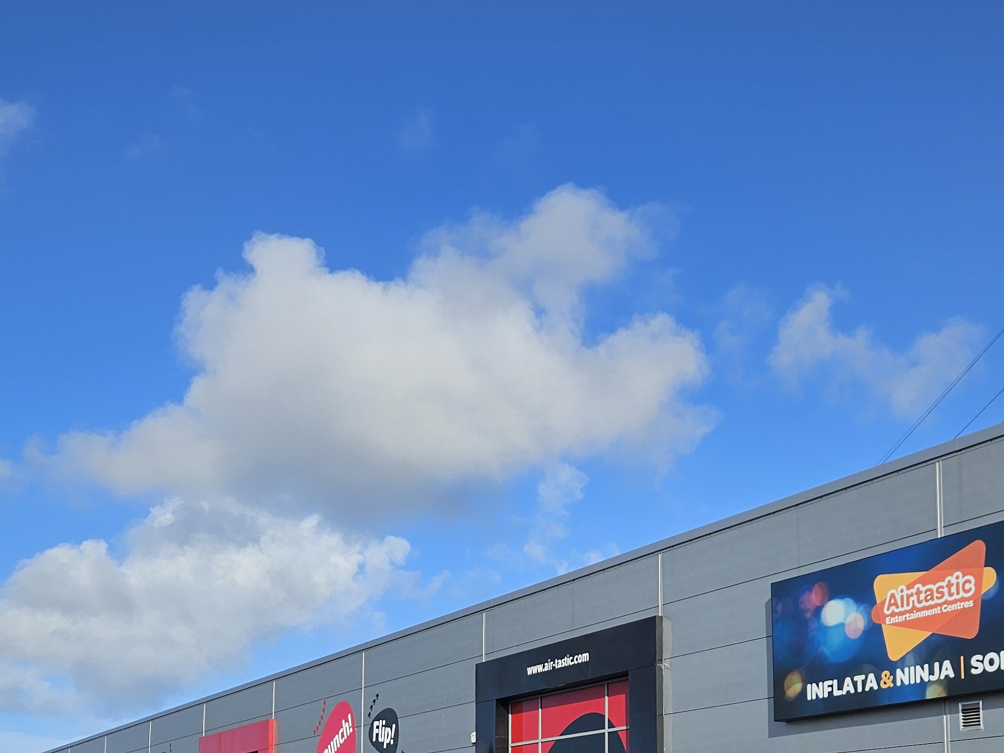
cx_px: 566
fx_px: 1392
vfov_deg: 29.0
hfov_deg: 39.6
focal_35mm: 48
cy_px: 690
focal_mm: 5.4
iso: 25
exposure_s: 1/2664
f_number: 1.8
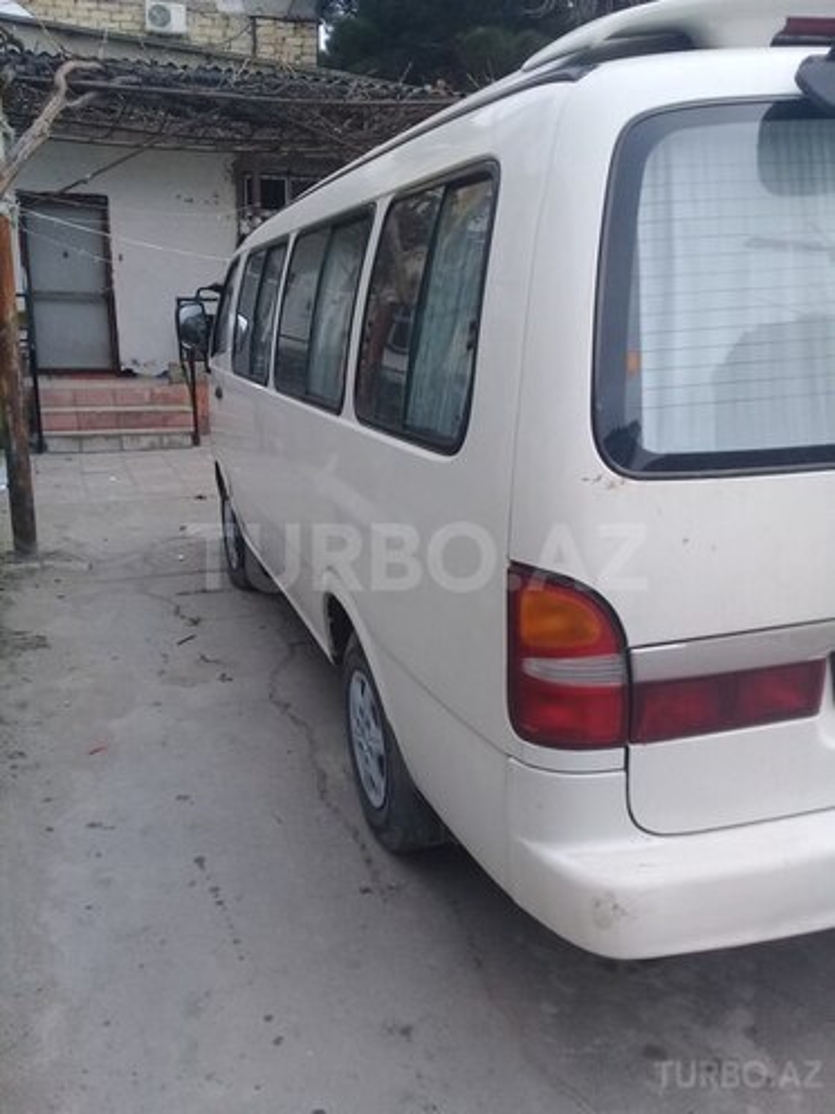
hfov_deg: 45.4
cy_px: 557
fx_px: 997
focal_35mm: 31
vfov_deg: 58.4
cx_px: 418
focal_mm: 3.3
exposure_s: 1/799
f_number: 2.2
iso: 50
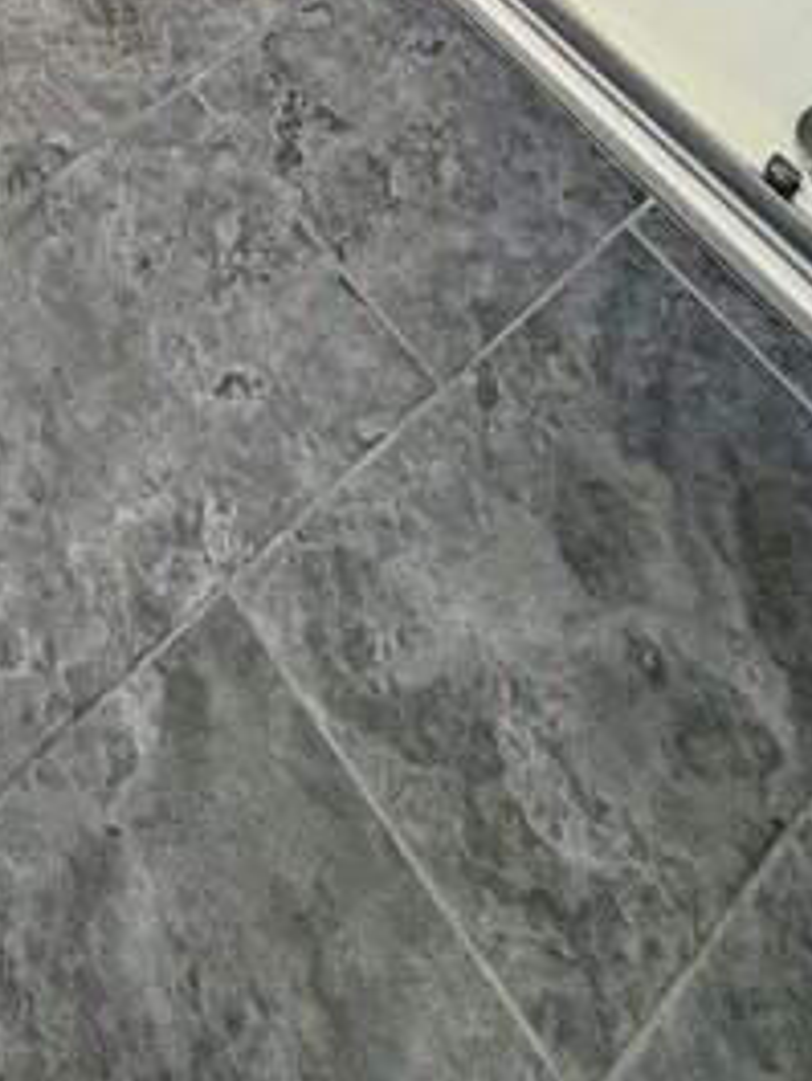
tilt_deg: -21.9
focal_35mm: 54
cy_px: -971
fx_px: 1688
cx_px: -155
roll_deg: -2.1
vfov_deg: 20.7
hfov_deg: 24.6
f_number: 2.2
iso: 100
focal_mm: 2.22
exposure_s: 1/114
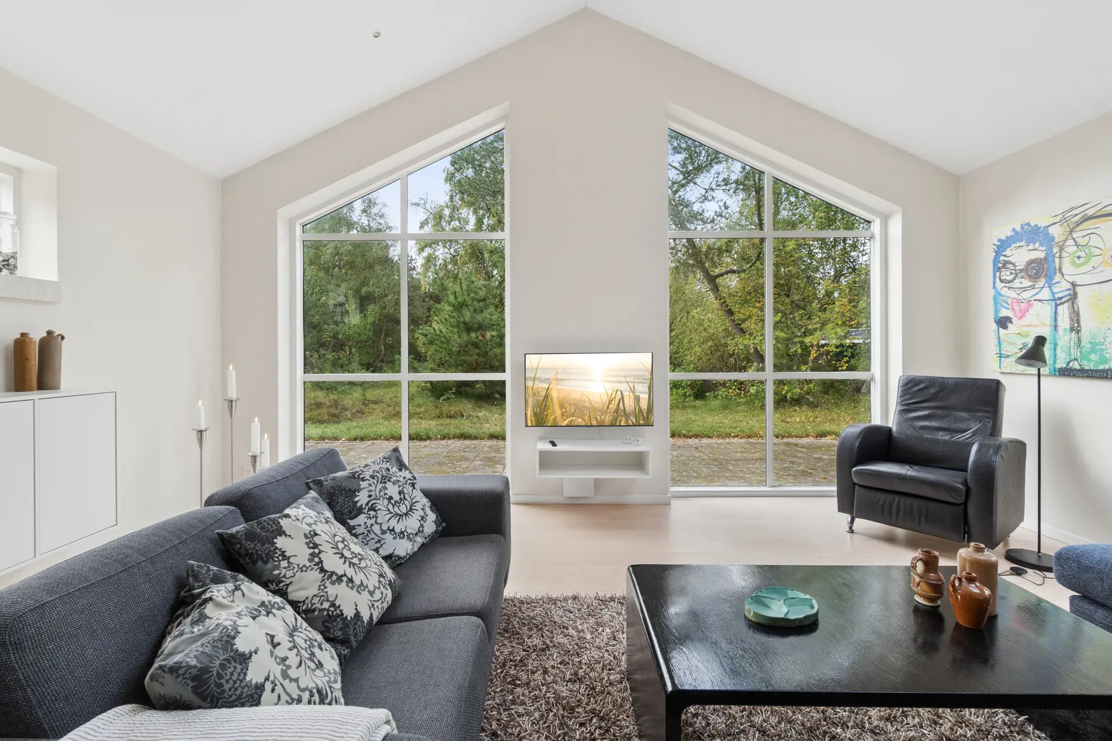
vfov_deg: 77.3
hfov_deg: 100.4
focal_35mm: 15
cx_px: 556
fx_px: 463
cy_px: 370
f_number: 8
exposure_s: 1/30
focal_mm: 10
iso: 200
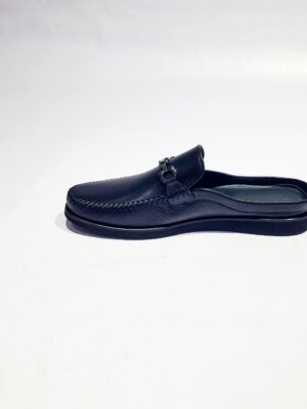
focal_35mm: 26
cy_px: 204
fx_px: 307
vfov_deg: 67.3
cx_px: 154
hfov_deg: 53.1
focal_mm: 4.3
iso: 80
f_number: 2.4
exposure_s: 1/100
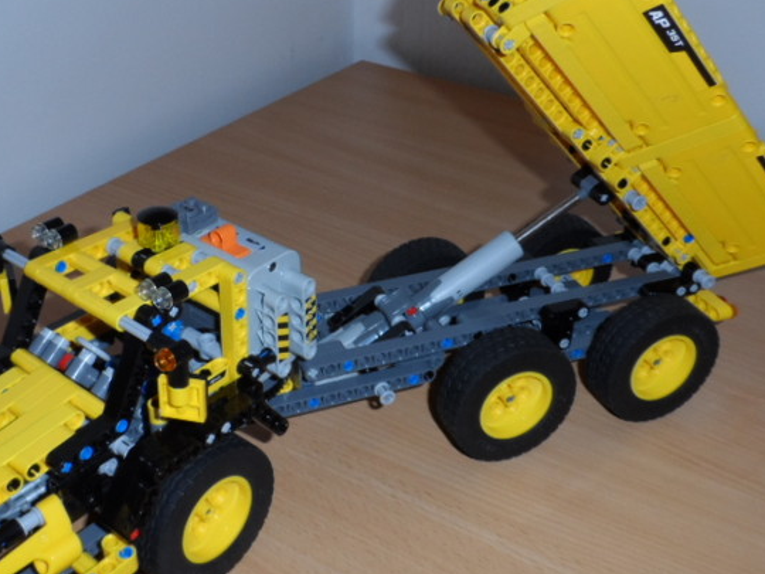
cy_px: 253
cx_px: 323
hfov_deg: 46.6
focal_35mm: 40
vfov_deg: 35.9
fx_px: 884
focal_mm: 4
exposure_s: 1/30
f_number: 3.2
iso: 100
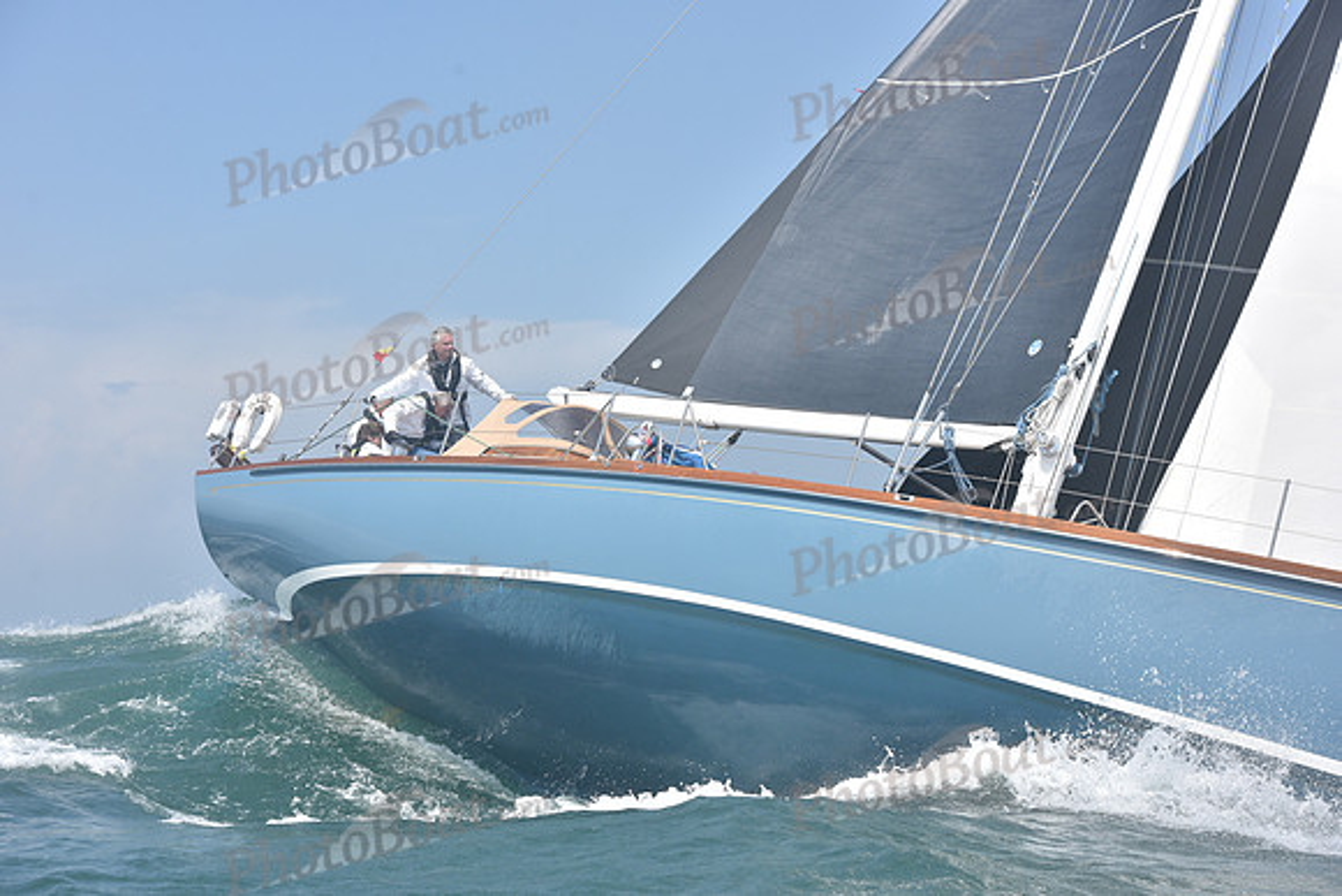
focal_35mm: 70
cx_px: 671
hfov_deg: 28.8
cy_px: 448
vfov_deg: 19.5
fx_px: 2610
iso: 320
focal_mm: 70
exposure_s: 1/1000
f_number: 9
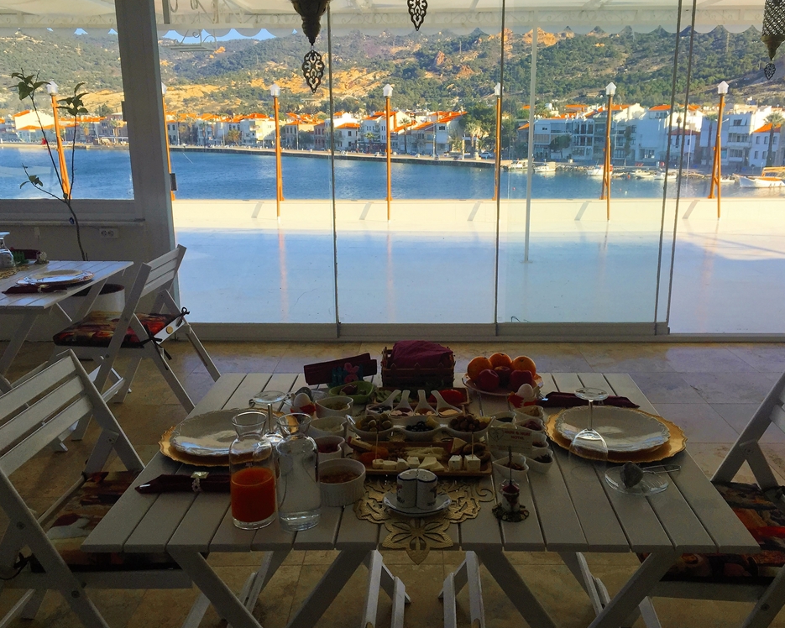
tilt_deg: -14.7
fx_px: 720
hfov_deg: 57.1
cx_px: 420
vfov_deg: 47.1
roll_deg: -0.1
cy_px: 310
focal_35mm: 31
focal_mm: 4.15
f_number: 2.2
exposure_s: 1/1041
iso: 32
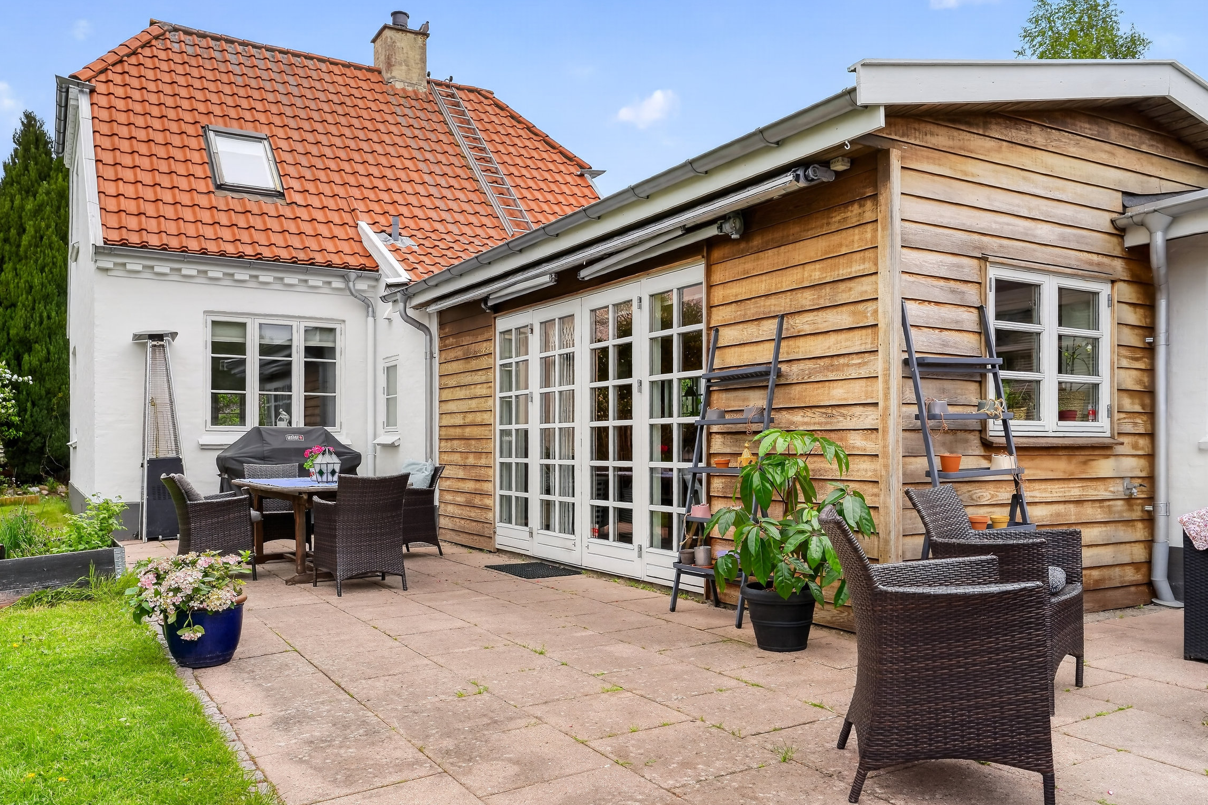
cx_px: 572
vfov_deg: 47.8
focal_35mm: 27
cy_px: 447
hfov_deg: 67.4
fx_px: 906
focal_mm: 24
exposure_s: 1/50
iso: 400
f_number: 8
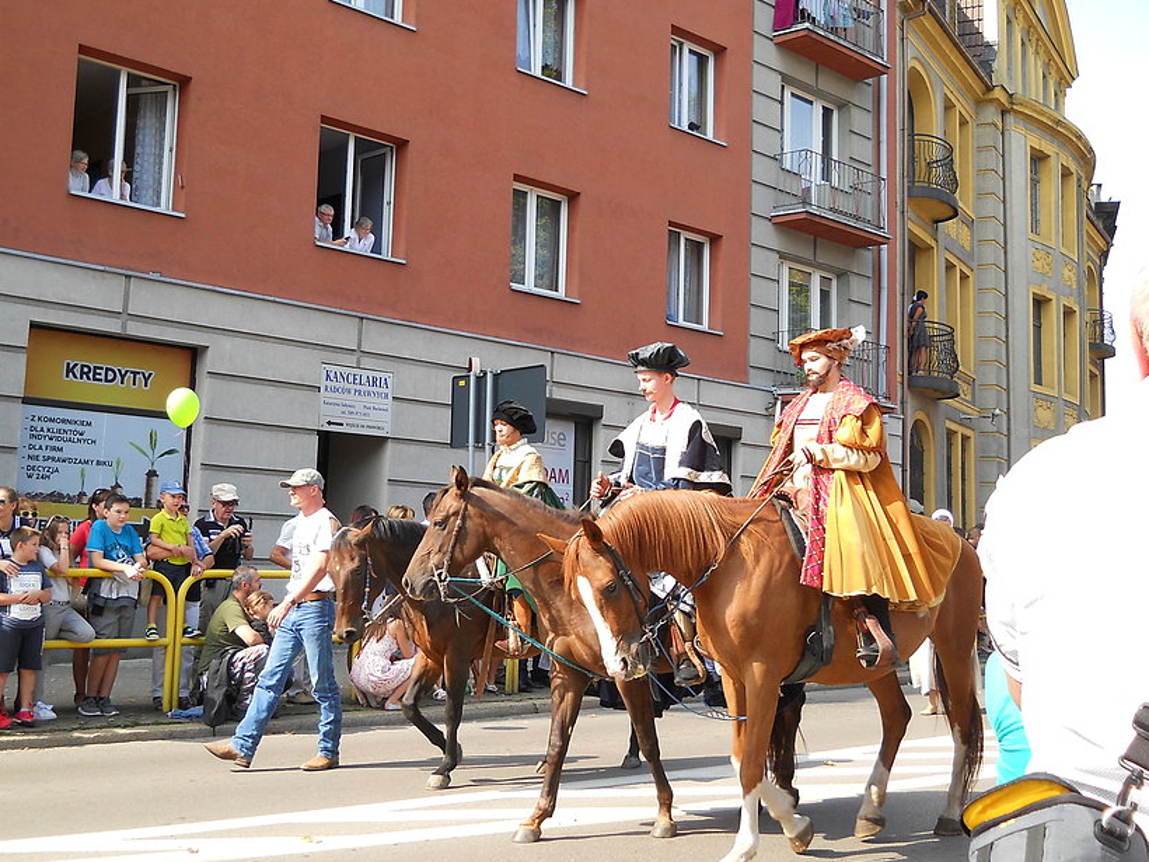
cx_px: 549
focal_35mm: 45
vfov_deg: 32.2
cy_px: 442
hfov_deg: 42.1
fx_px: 1494
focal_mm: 6.72
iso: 80
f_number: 3.1
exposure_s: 1/250
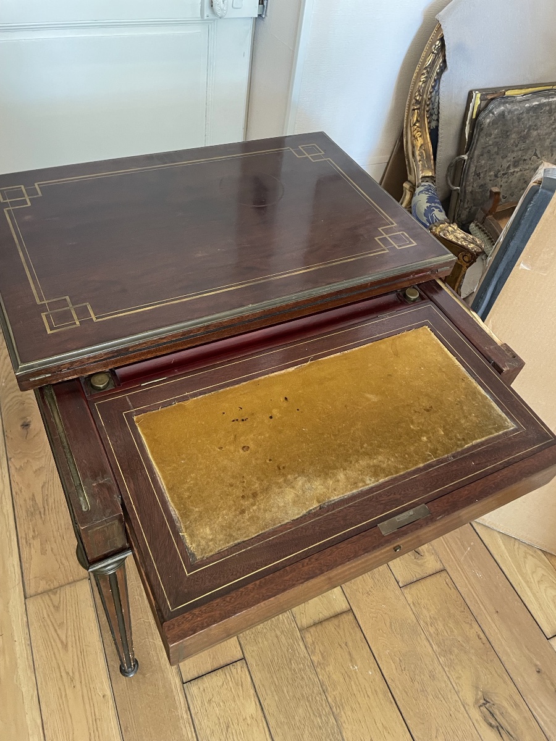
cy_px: 370
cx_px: 278
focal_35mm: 26
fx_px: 557
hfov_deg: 53.1
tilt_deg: -47.2
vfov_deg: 67.3
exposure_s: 1/60
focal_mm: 4.2
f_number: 1.6
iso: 400
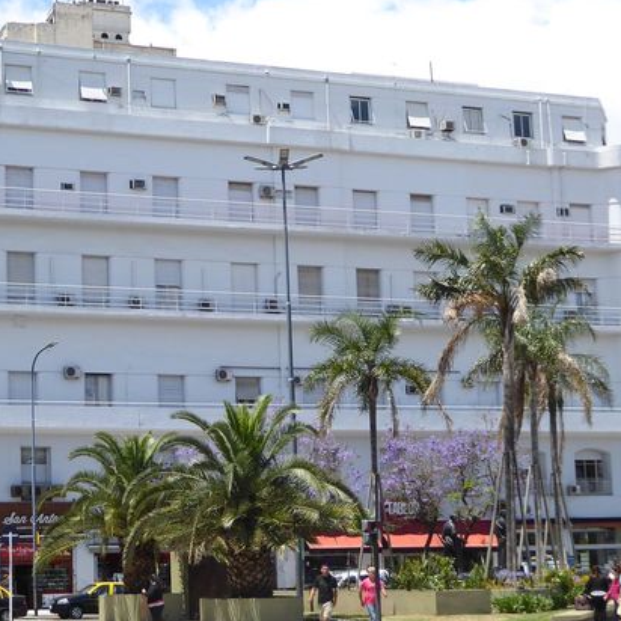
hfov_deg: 21.7
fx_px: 1603
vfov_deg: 21.9
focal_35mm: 79
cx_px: 140
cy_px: 375
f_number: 3.9
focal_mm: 7.8
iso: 80
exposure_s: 1/400
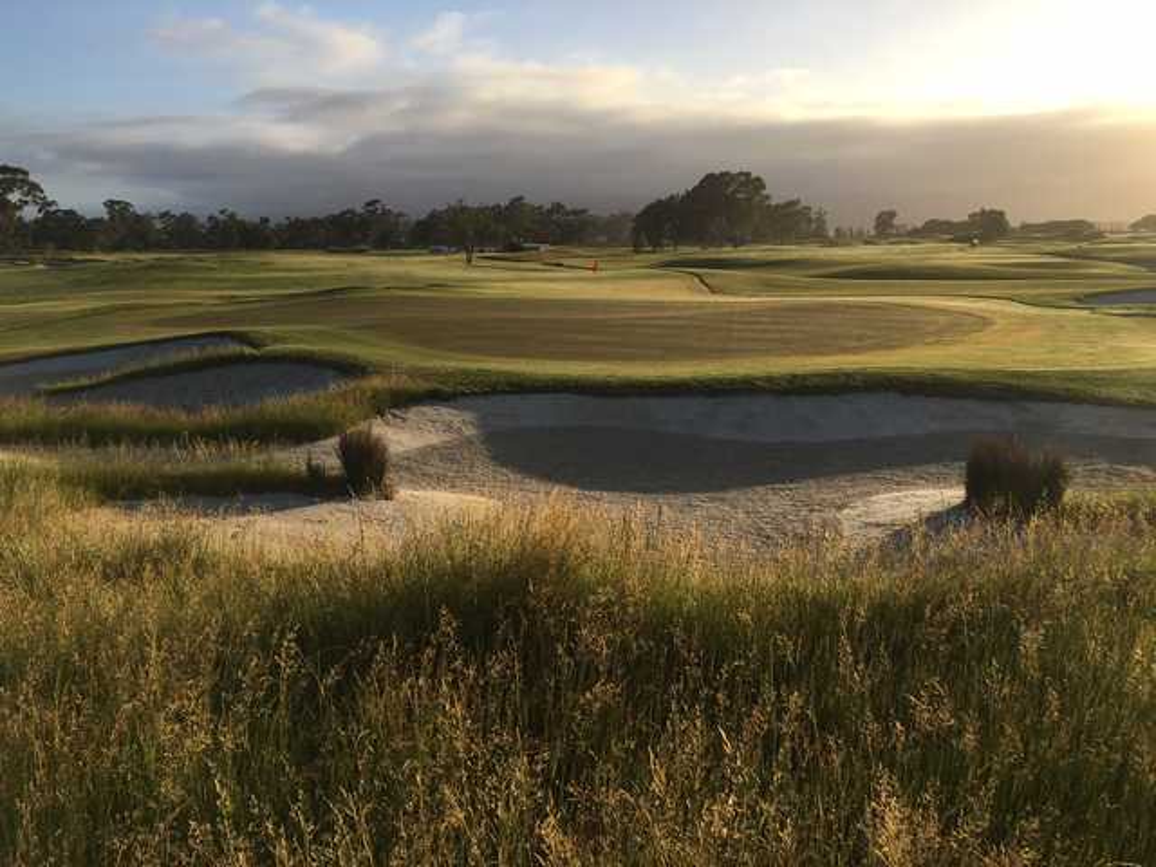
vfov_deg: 48.2
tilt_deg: -10.3
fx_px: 968
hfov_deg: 61.7
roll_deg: +0.4
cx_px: 578
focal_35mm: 29
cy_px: 434
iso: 25
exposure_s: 1/927
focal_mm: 4.15
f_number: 2.2
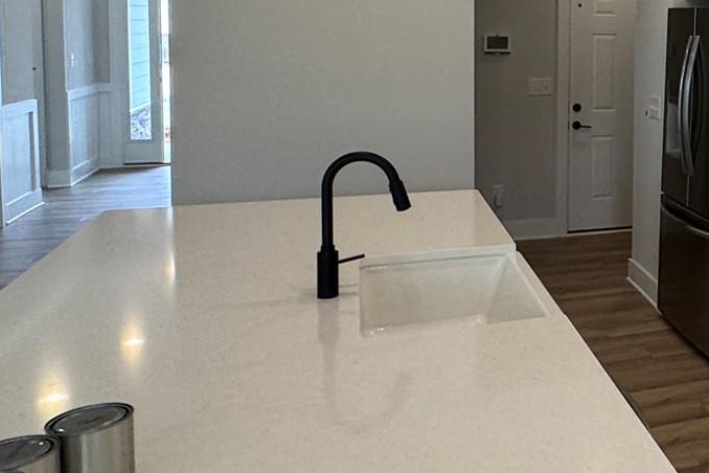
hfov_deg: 37.6
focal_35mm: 44
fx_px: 866
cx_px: 769
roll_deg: -1.1
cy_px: 92
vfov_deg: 29.8
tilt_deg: -4.7
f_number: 2.2
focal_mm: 2.22
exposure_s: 1/120
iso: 100
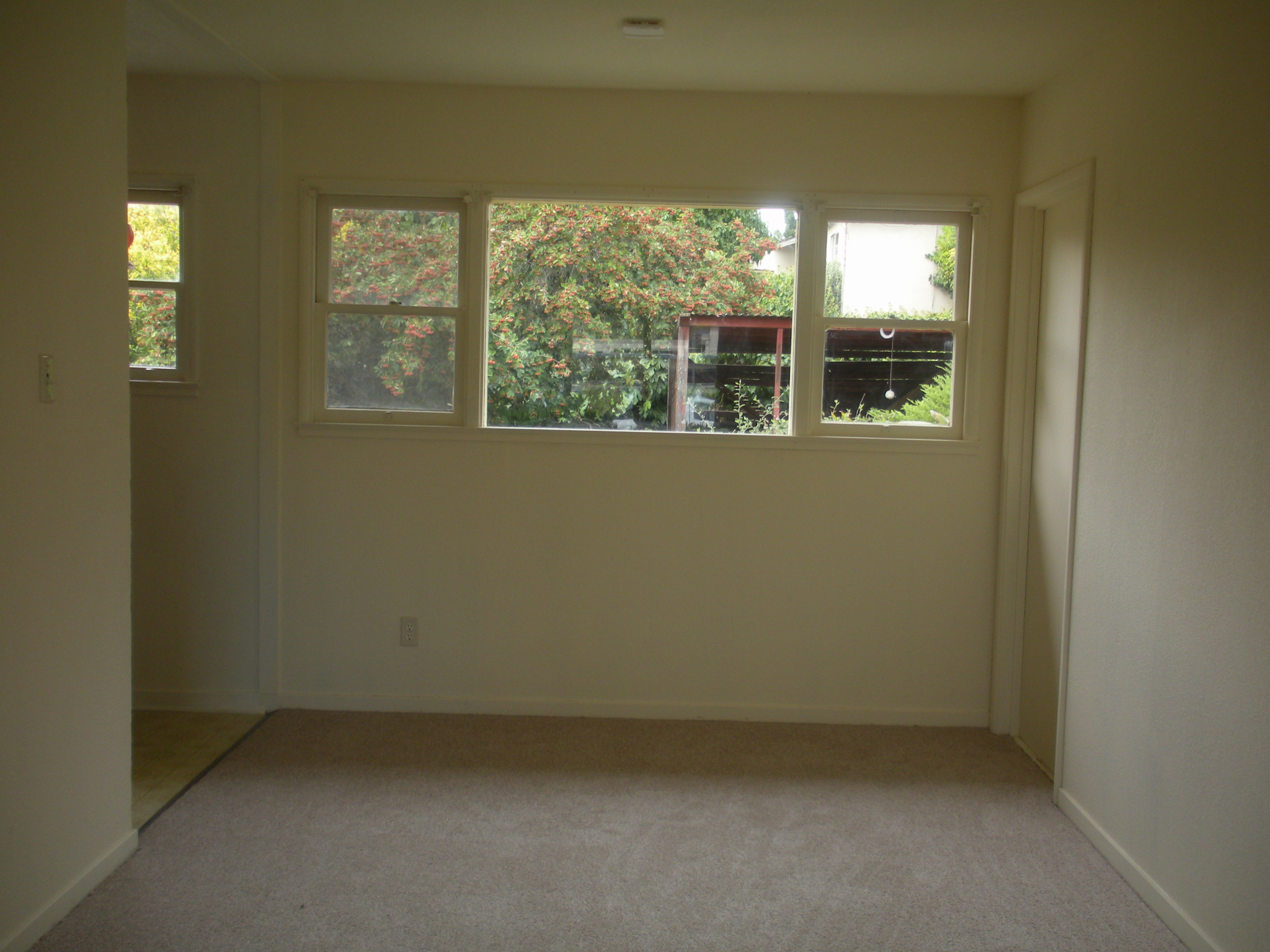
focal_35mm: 35
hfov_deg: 52.6
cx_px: 635
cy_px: 476
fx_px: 1284
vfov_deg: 40.7
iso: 84
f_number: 3.5
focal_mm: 6.3
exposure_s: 1/63.4
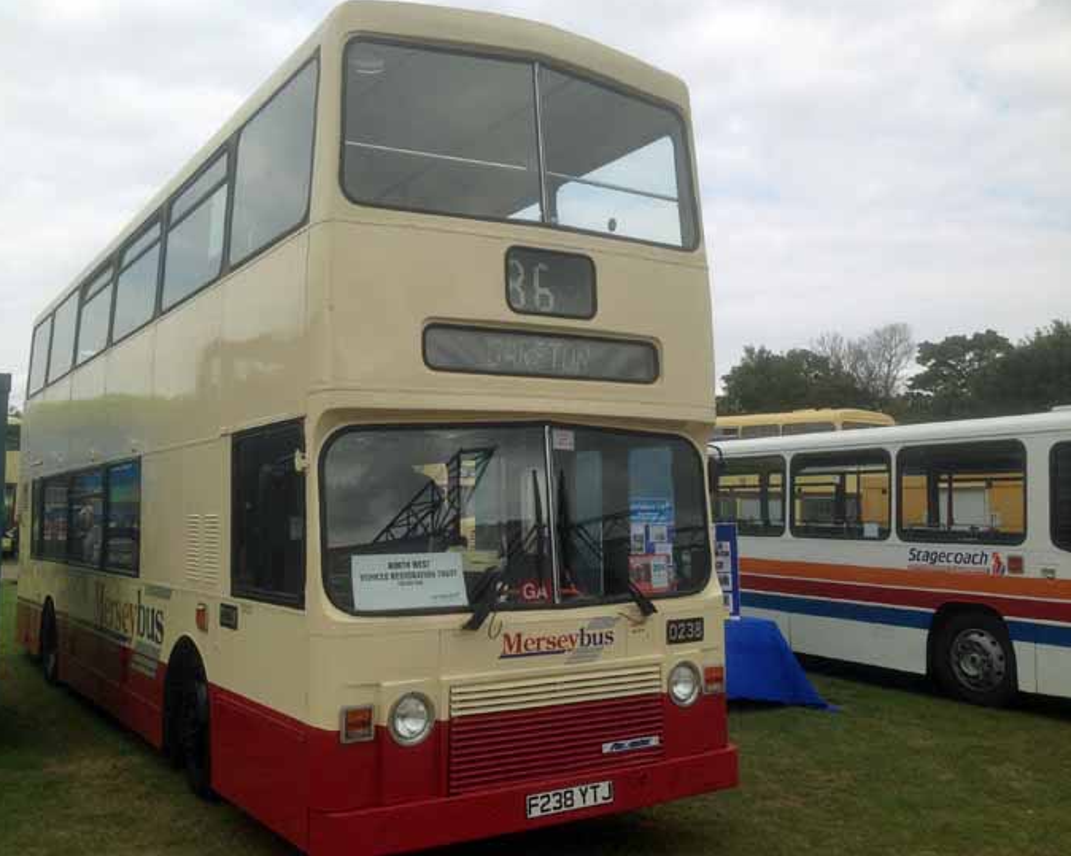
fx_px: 1109
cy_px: 430
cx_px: 497
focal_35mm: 35
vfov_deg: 42.2
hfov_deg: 51.5
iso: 50
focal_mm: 4.12
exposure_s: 1/1004
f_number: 2.4
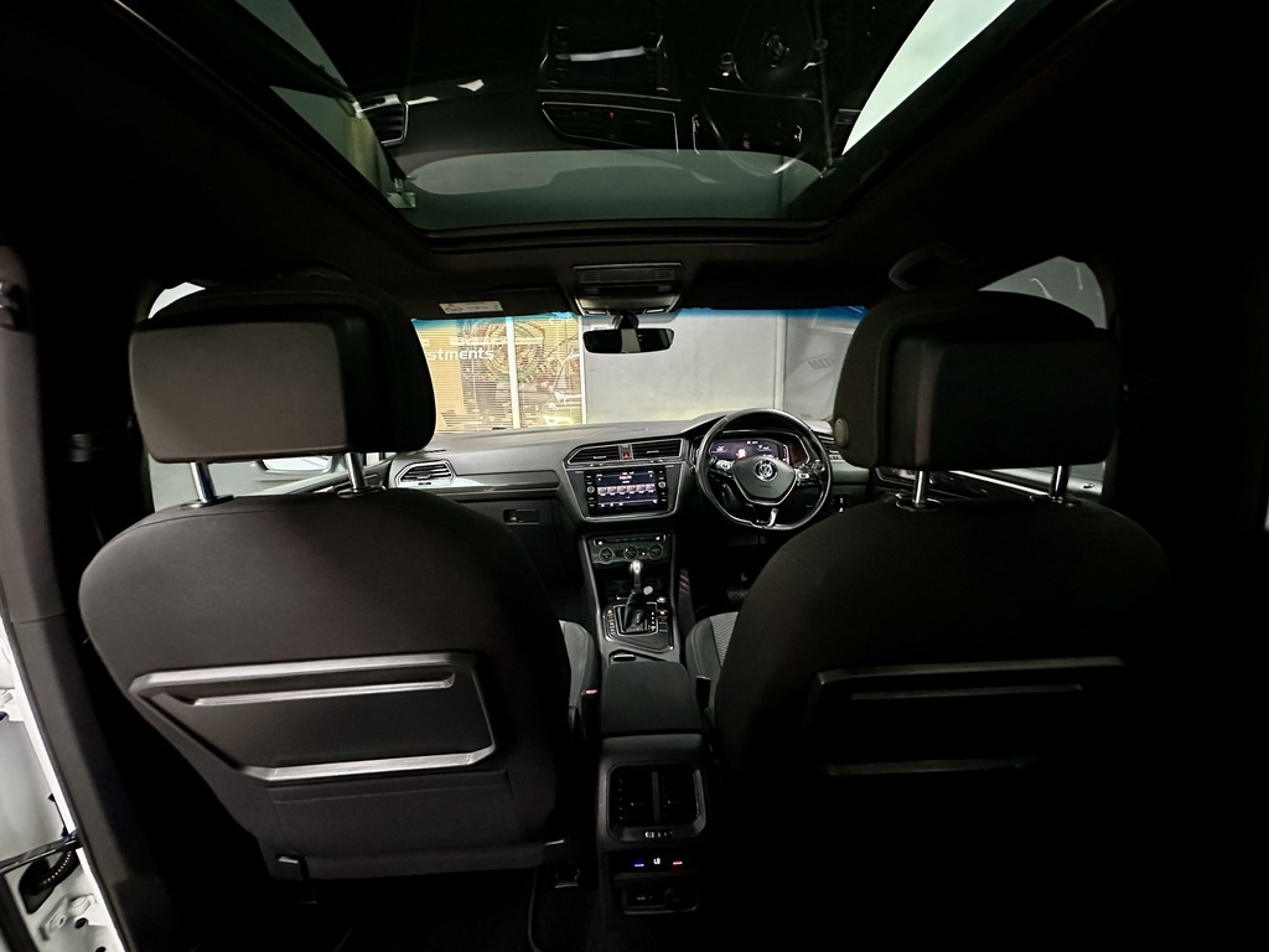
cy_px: 476
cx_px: 634
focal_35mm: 14
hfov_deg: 102.1
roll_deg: +1.1
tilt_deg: -11.8
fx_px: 513
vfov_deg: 85.7
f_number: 2.2
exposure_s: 1/60
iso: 1250
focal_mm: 2.22
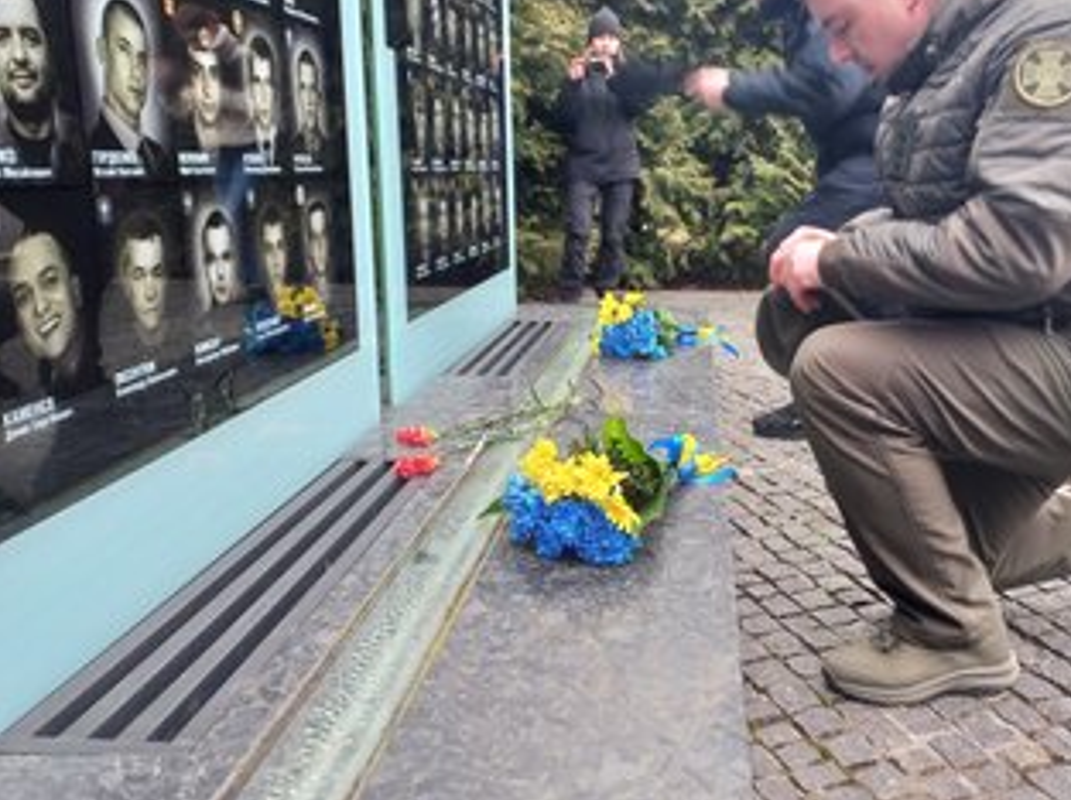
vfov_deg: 43.9
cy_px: 332
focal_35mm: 32
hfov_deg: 56.1
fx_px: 989
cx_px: 681
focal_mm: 4.6
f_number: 1.8
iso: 50
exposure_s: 1/50
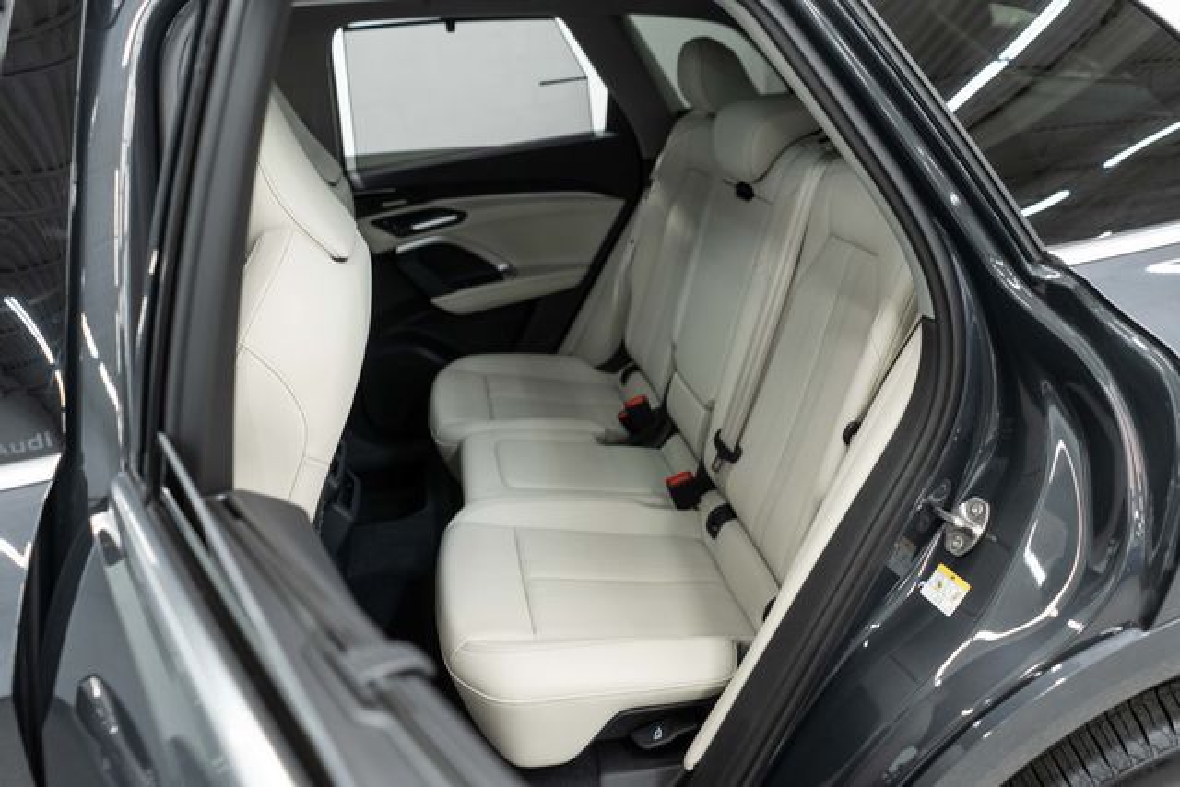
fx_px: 918
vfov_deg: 46.4
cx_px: 590
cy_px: 394
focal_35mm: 28
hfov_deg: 65.5
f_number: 3.2
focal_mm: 28
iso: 640
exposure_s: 1/50
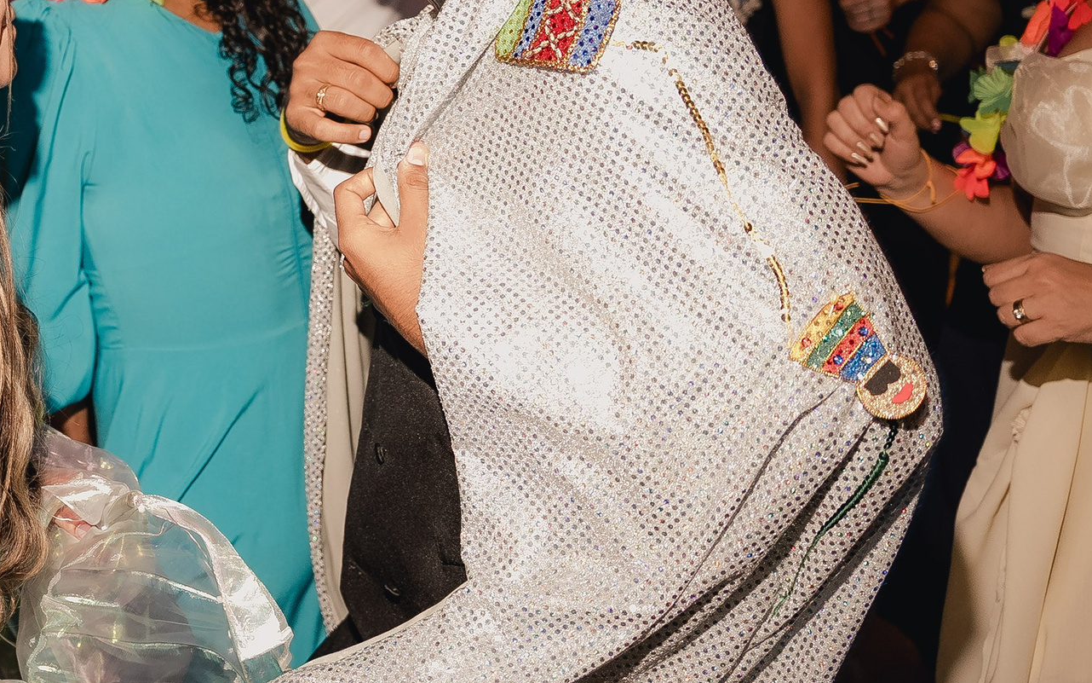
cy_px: 112
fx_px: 1696
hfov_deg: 33.0
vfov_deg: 22.4
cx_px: 19
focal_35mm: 57
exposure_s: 1/160
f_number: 2.8
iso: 1000
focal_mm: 28
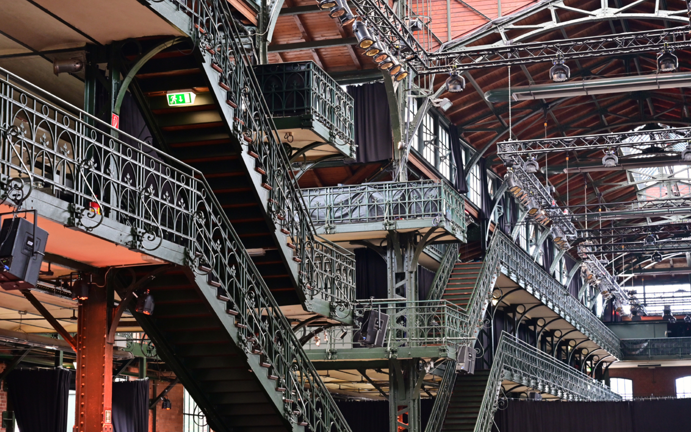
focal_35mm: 72
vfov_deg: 18.1
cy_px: 207
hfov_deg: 28.6
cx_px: 347
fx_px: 1356
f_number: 6.3
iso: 1000
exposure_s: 1/40
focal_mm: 70
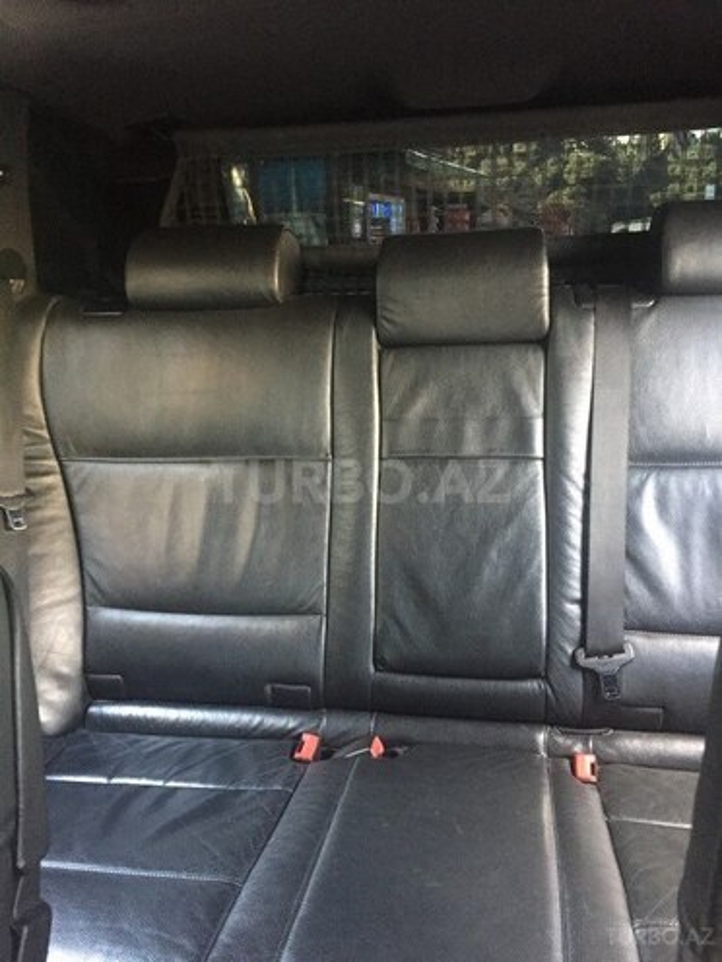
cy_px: 481
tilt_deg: -13.5
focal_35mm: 29
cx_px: 361
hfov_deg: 48.2
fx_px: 806
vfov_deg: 61.7
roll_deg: +1.8
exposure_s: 1/25
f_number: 2.2
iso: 250
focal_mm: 4.15
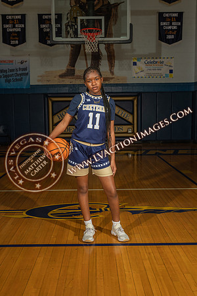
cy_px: 148
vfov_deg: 50.7
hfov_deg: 35.1
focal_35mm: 38
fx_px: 312
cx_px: 98
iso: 160
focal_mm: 38
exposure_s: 1/200
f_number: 7.1
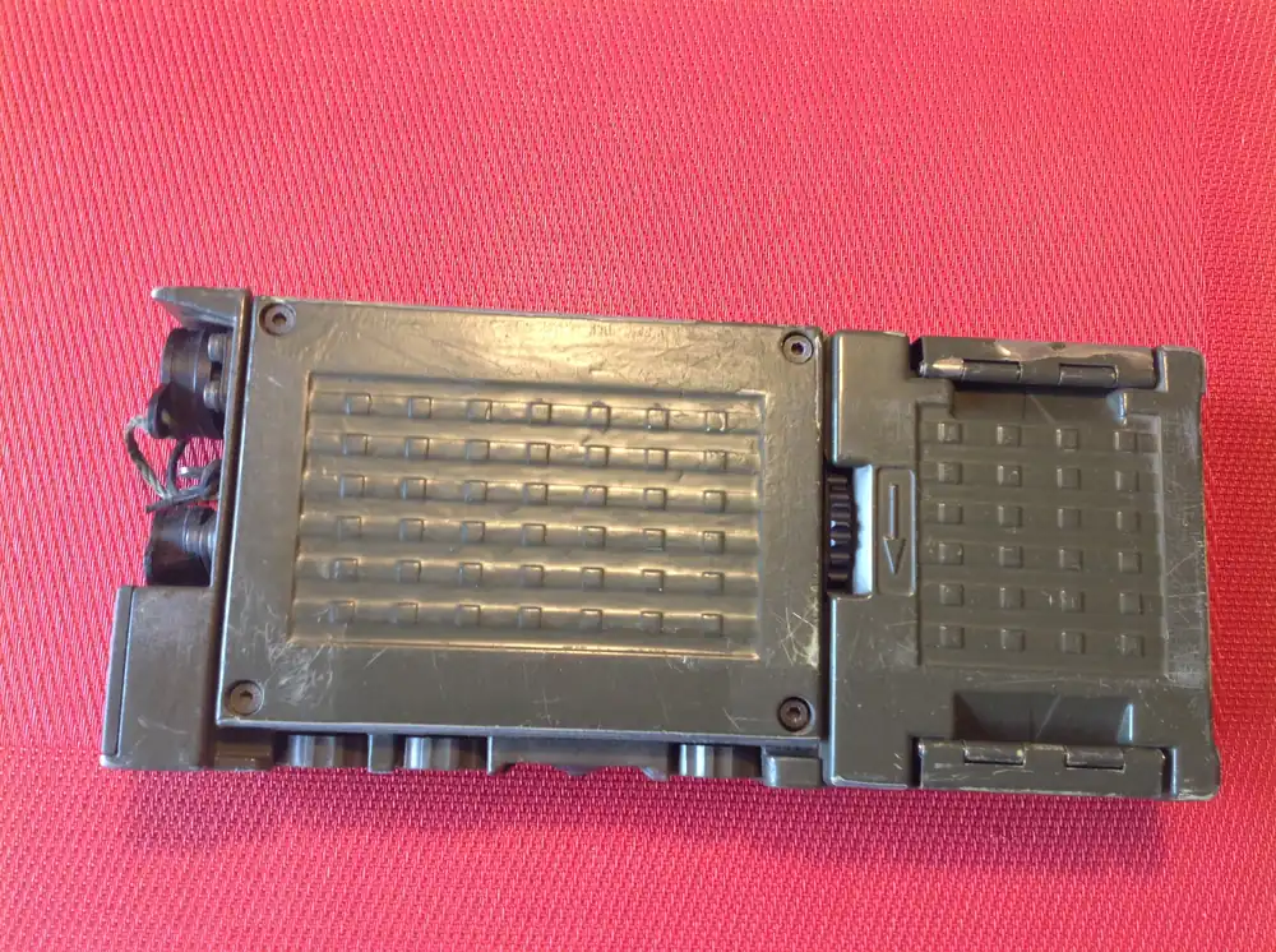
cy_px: 476
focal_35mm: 35
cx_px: 638
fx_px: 1288
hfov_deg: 52.7
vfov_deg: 40.6
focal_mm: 4.28
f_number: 2.4
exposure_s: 1/15
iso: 125
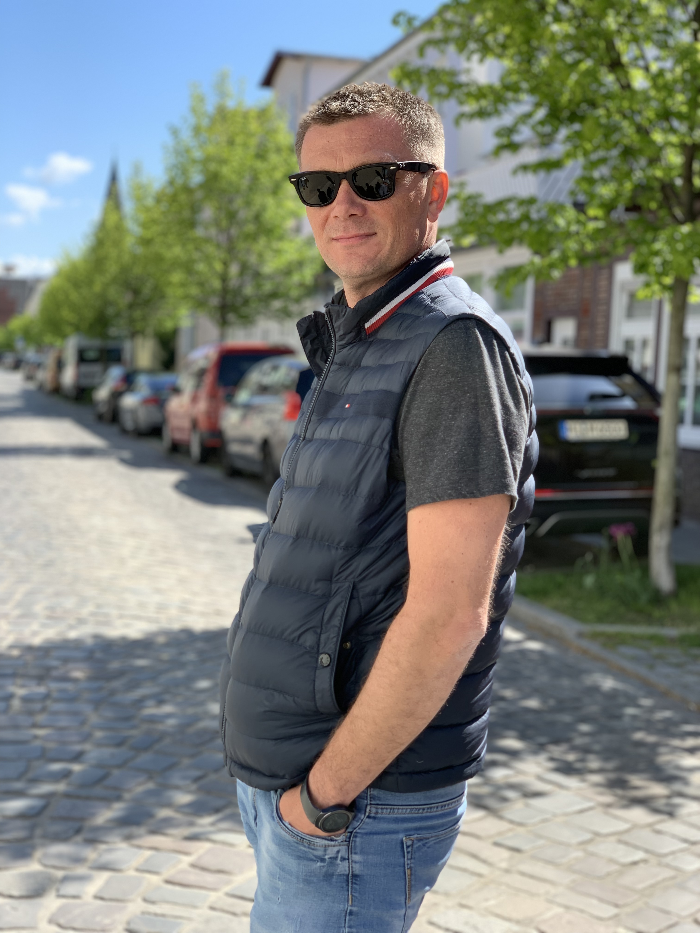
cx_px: 350
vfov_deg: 36.8
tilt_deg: -2.8
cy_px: 466
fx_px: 1402
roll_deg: -2.4
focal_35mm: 52
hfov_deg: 28.0
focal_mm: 6
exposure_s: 1/350
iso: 16
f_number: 2.4
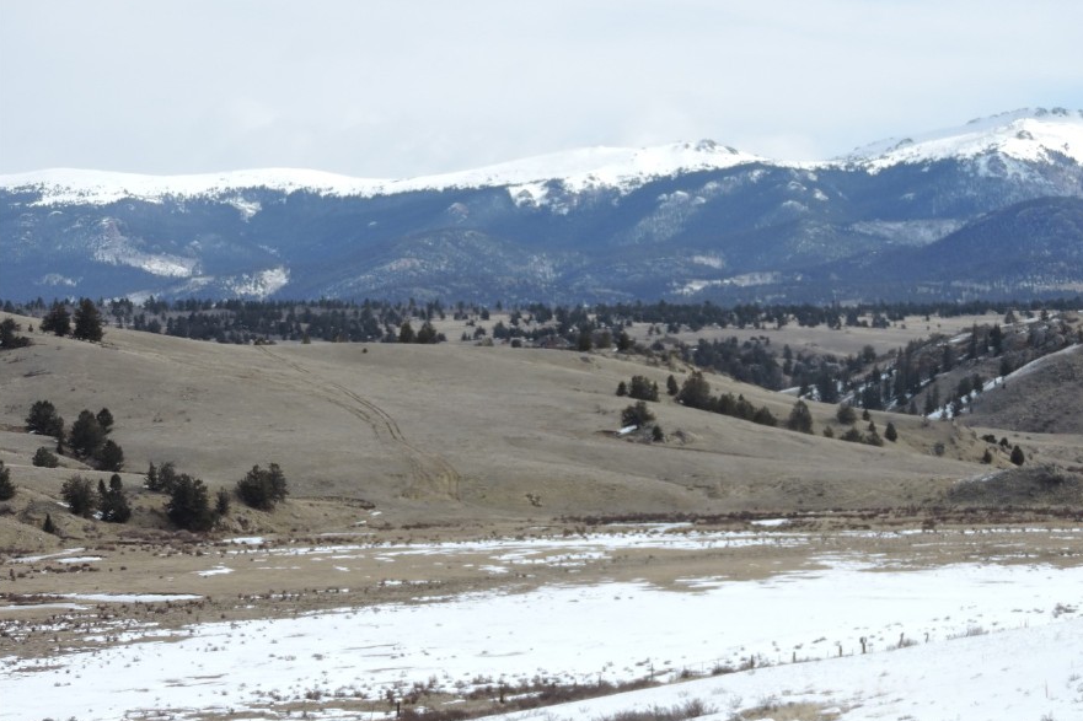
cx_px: 626
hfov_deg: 16.1
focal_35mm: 127
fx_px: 3820
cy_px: 393
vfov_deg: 10.8
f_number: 4.2
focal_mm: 18.7
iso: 100
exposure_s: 1/640
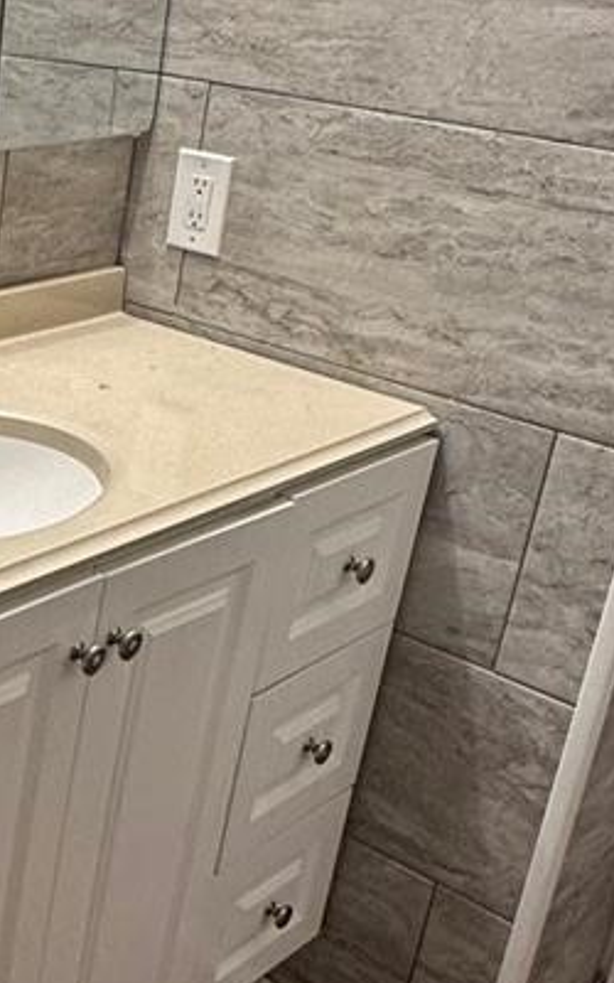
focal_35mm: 57
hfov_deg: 20.3
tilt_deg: -23.8
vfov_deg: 35.7
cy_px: 469
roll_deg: -2.7
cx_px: -241
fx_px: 1526
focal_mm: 2.22
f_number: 2.2
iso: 200
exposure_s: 1/120
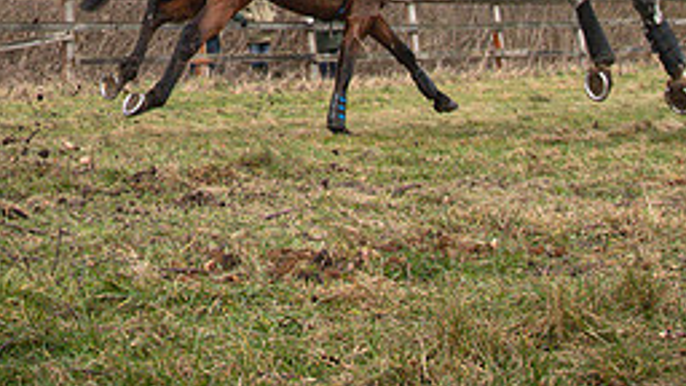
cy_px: -369
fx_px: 1564
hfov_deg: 23.5
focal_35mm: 86
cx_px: -32
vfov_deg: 12.5
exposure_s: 1/1600
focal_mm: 20
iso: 2000
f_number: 6.3
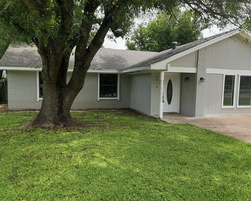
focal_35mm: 29
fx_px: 215
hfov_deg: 60.4
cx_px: 131
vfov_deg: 49.9
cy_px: 102
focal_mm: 2.91
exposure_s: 1/763
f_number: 1.9
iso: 40
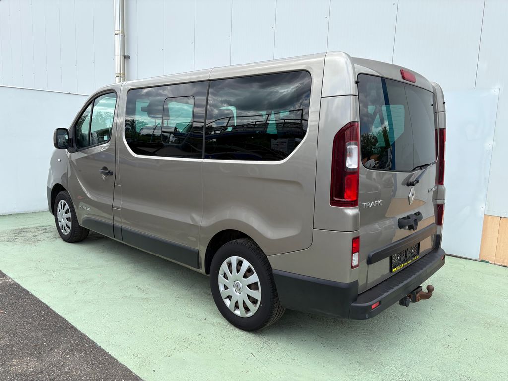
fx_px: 382
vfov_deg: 53.1
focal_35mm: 26
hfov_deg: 67.3
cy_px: 190
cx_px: 254
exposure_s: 1/1420
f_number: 1.6
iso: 50
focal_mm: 5.96
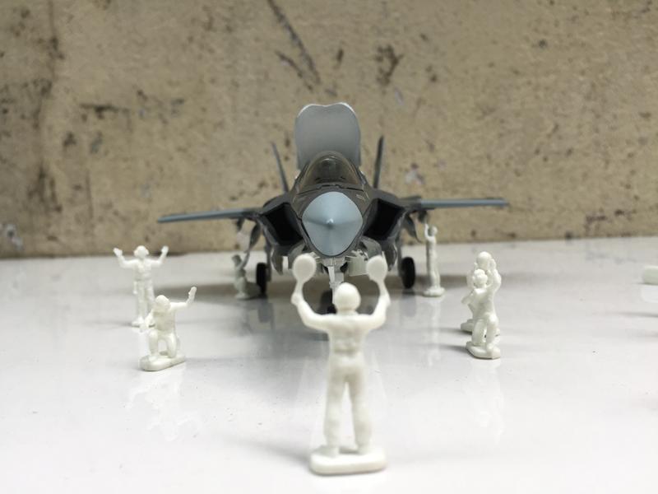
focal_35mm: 29
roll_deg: +1.1
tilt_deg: -6.1
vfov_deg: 48.2
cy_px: 247
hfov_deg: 61.7
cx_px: 329
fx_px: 551
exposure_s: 1/100
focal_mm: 4.15
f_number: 2.2
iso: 32
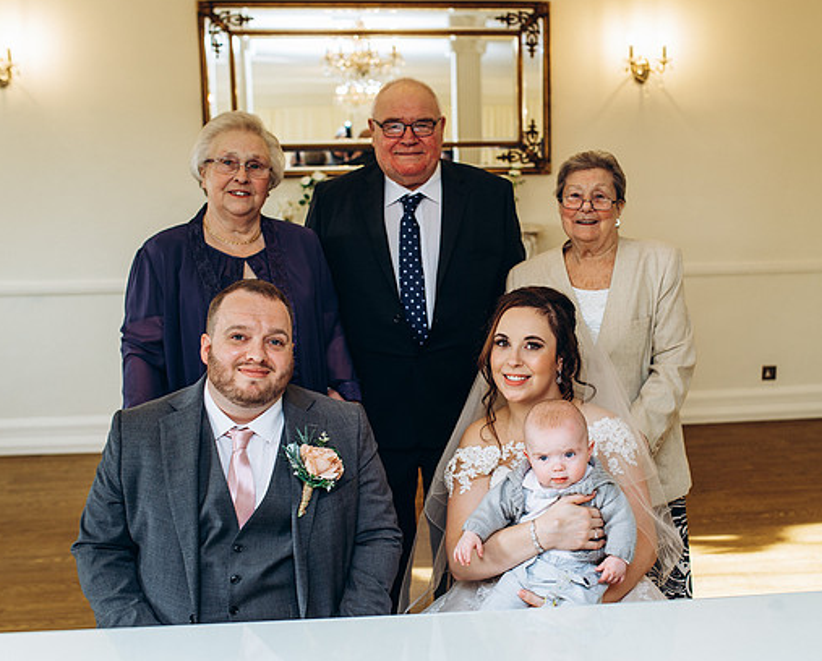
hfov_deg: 40.9
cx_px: 489
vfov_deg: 33.5
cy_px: 351
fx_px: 1097
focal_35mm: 45
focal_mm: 35
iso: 125
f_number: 3.5
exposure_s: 1/100
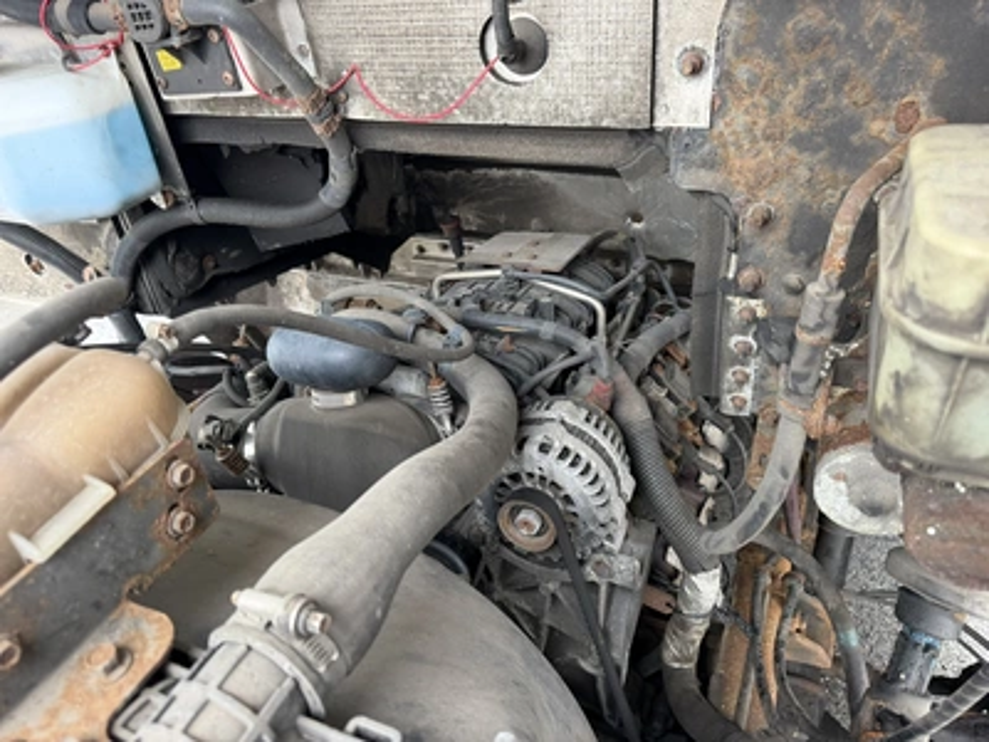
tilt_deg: -33.9
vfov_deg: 56.8
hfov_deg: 71.6
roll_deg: +8.4
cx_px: 494
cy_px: 371
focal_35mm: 24
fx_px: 686
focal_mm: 6.76
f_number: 1.78
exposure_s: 1/60
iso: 250
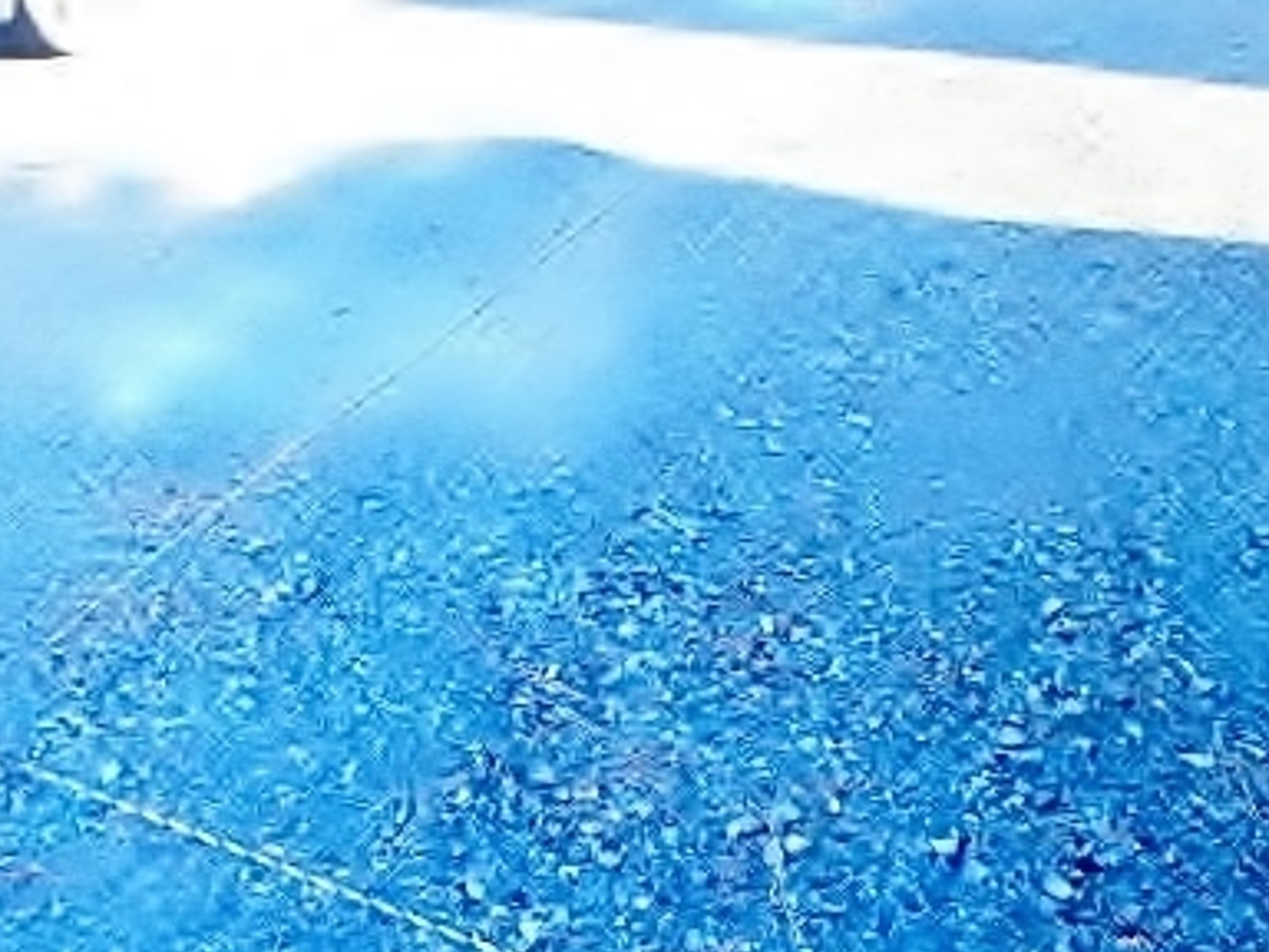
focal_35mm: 35
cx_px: 601
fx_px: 1283
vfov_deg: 40.7
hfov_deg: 52.6
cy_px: 450
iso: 200
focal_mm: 3.7
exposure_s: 1/60
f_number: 3.5
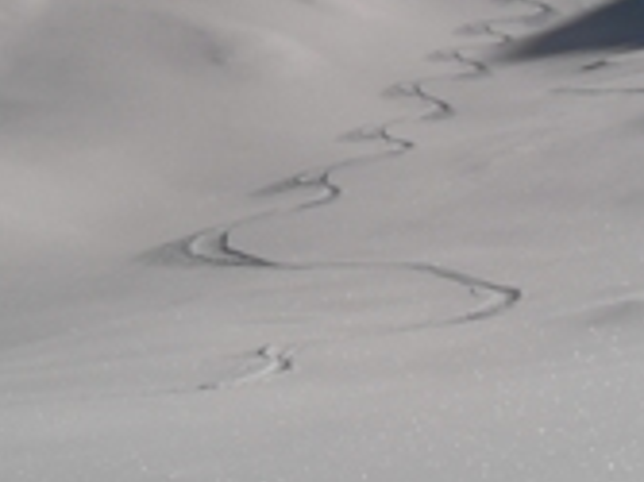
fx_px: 1748
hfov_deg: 20.9
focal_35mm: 94
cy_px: 42
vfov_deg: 15.5
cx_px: 335
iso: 80
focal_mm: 6.3
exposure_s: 1/125
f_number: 2.8
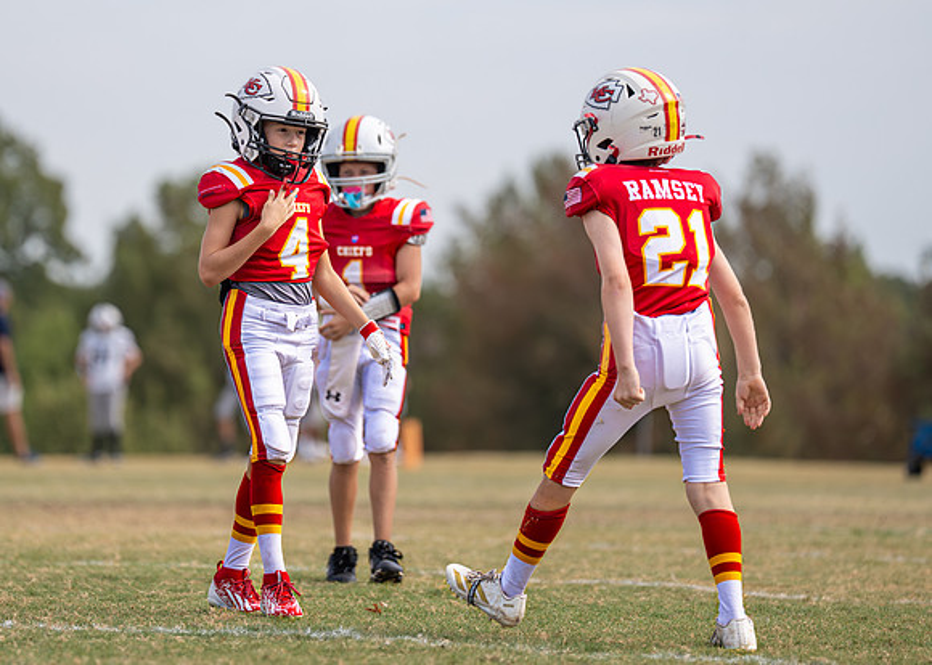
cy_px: 237
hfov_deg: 7.0
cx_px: 331
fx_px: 7669
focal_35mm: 290
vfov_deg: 5.0
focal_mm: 200
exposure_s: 1/3200
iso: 160
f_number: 2.8
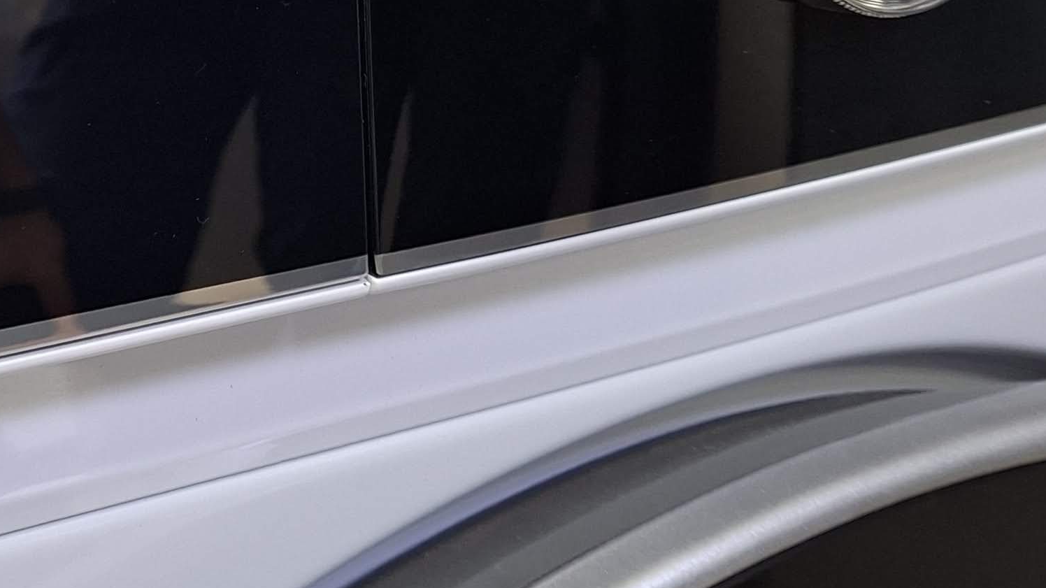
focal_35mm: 67
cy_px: -105
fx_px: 1858
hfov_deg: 28.8
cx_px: -75
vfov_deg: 17.2
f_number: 1.8
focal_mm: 5.54
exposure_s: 1/33
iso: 250
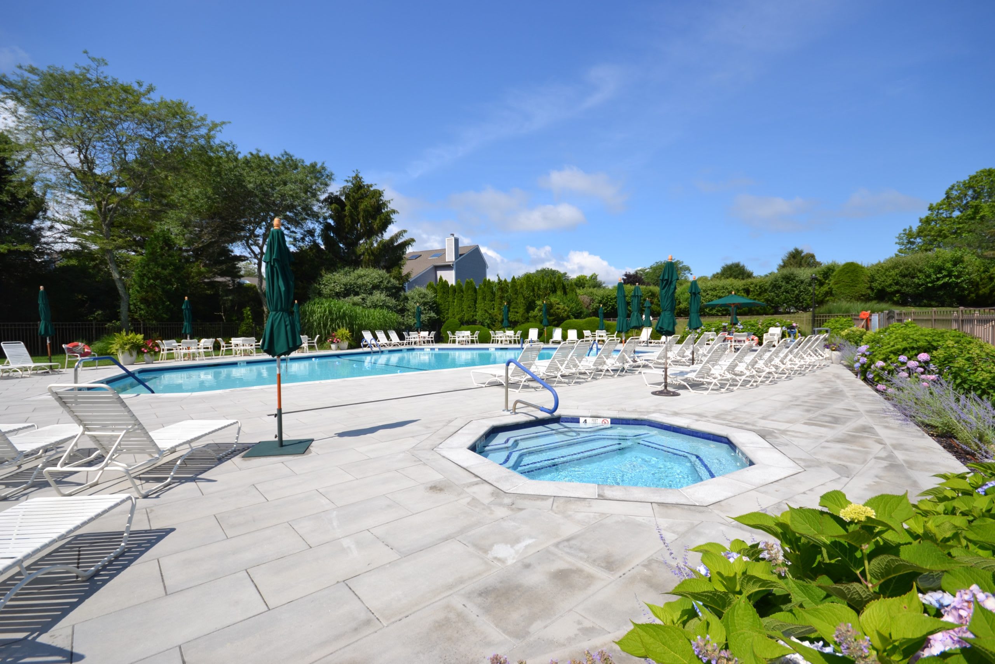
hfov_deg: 100.4
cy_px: 332
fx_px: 415
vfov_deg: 77.3
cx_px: 498
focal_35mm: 15
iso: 100
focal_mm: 10
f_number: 8
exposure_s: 1/250
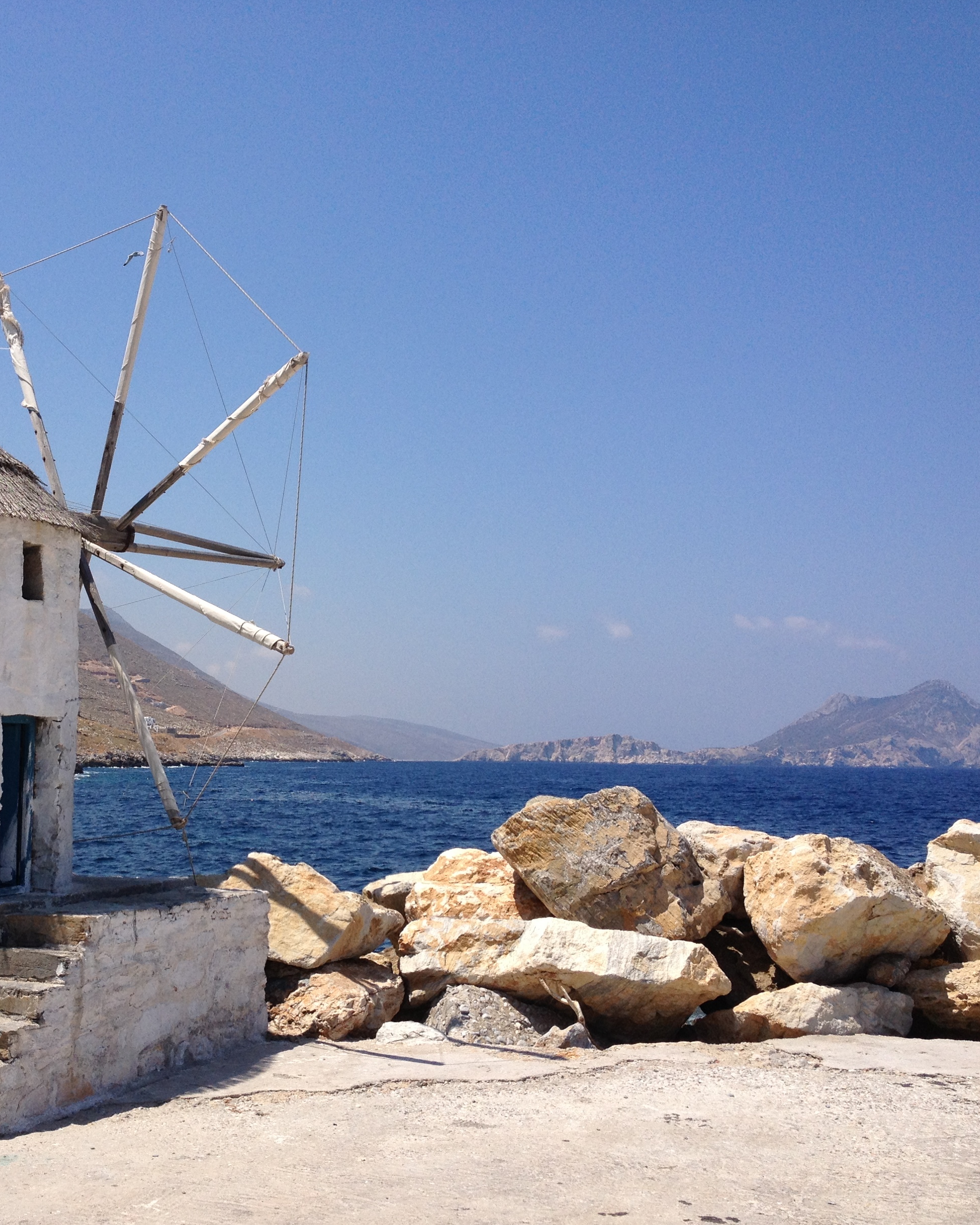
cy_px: 614
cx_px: 240
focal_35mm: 46
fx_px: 1668
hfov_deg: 32.1
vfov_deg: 40.3
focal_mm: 4.28
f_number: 2.4
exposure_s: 1/2907
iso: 50
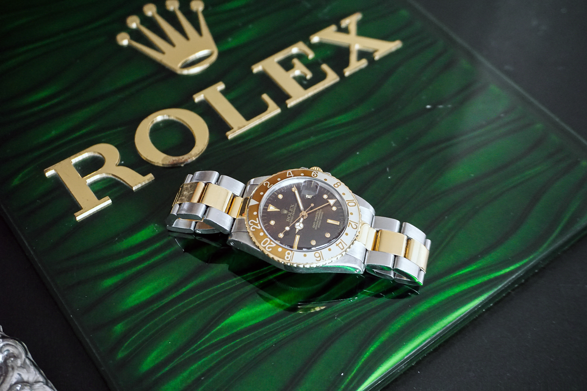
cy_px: 196
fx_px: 685
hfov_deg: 46.4
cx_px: 294
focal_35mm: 42
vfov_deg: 31.9
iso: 5000
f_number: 4.5
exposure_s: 1/250
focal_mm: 28
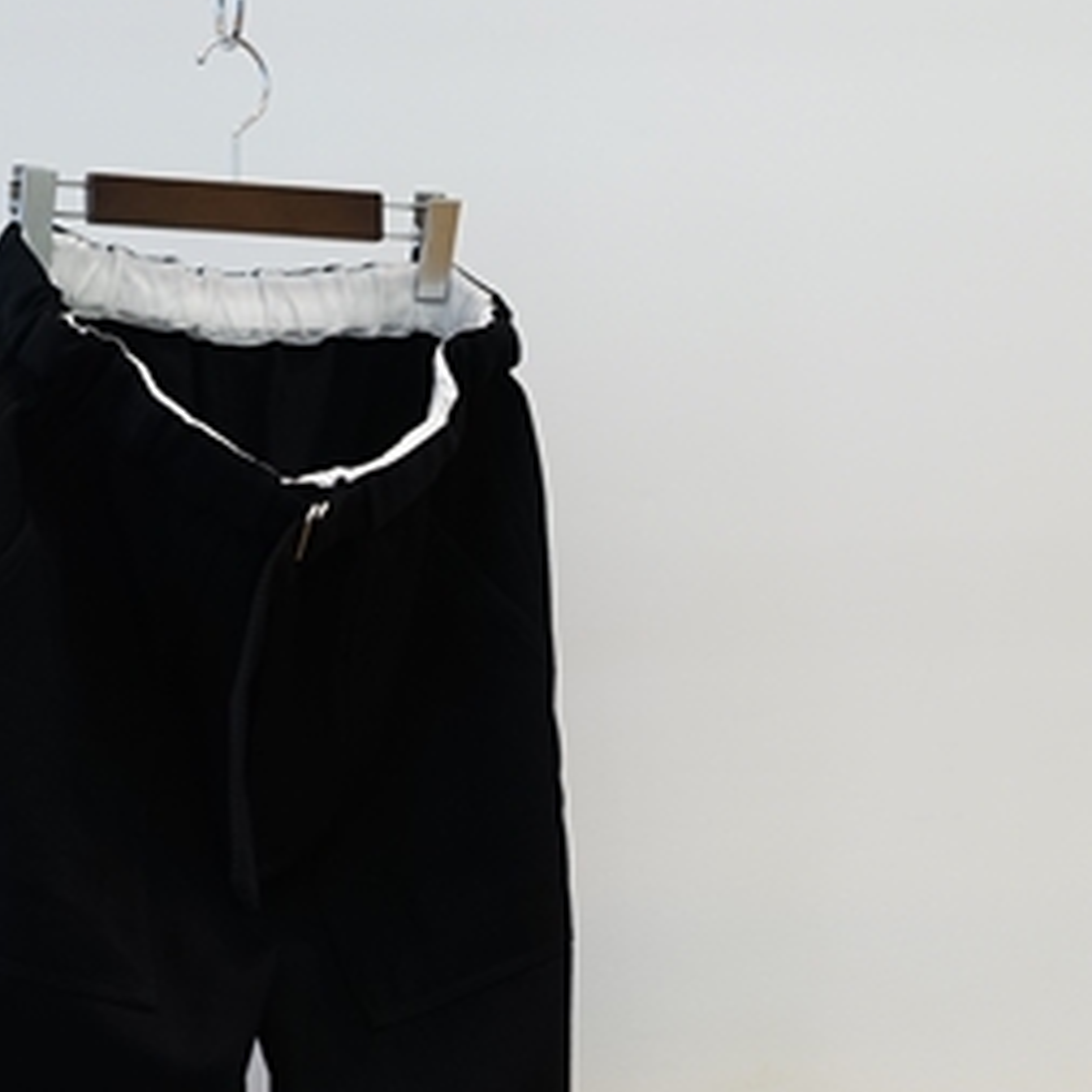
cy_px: 1029
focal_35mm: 148
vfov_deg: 11.7
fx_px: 5282
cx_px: 924
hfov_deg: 11.7
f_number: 4
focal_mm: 55
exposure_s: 1/60
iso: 500
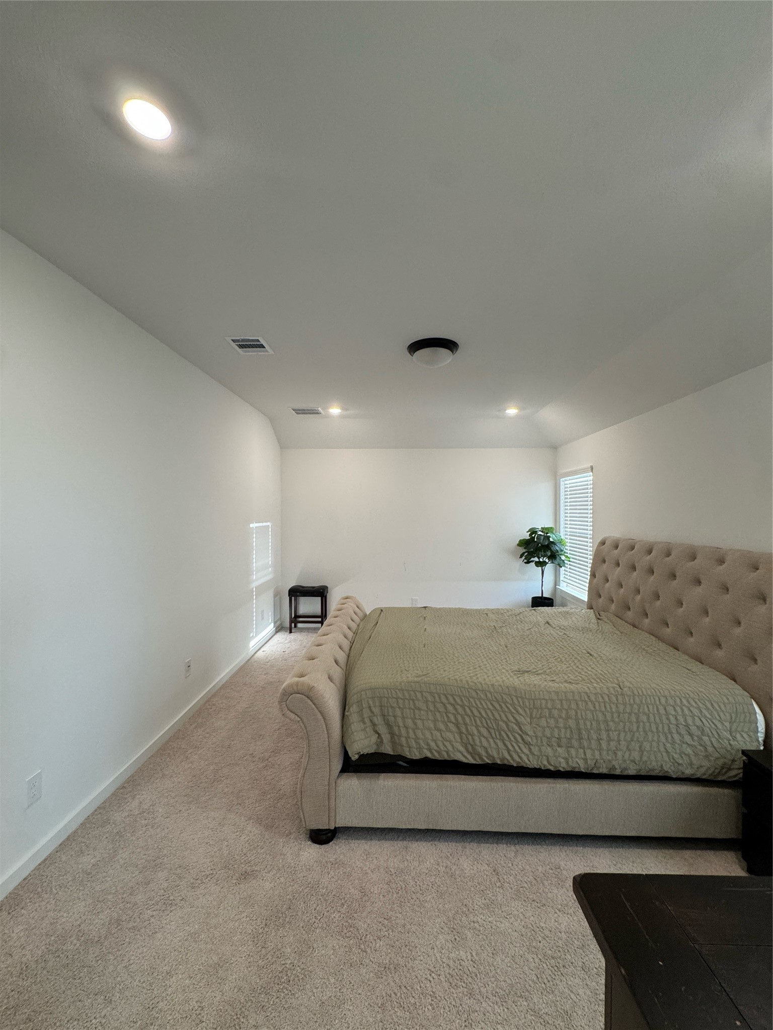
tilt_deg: -0.9
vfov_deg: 102.1
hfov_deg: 85.7
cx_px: 386
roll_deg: -0.3
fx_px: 417
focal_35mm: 14
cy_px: 515
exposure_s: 1/120
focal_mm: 2.22
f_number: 2.2
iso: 200
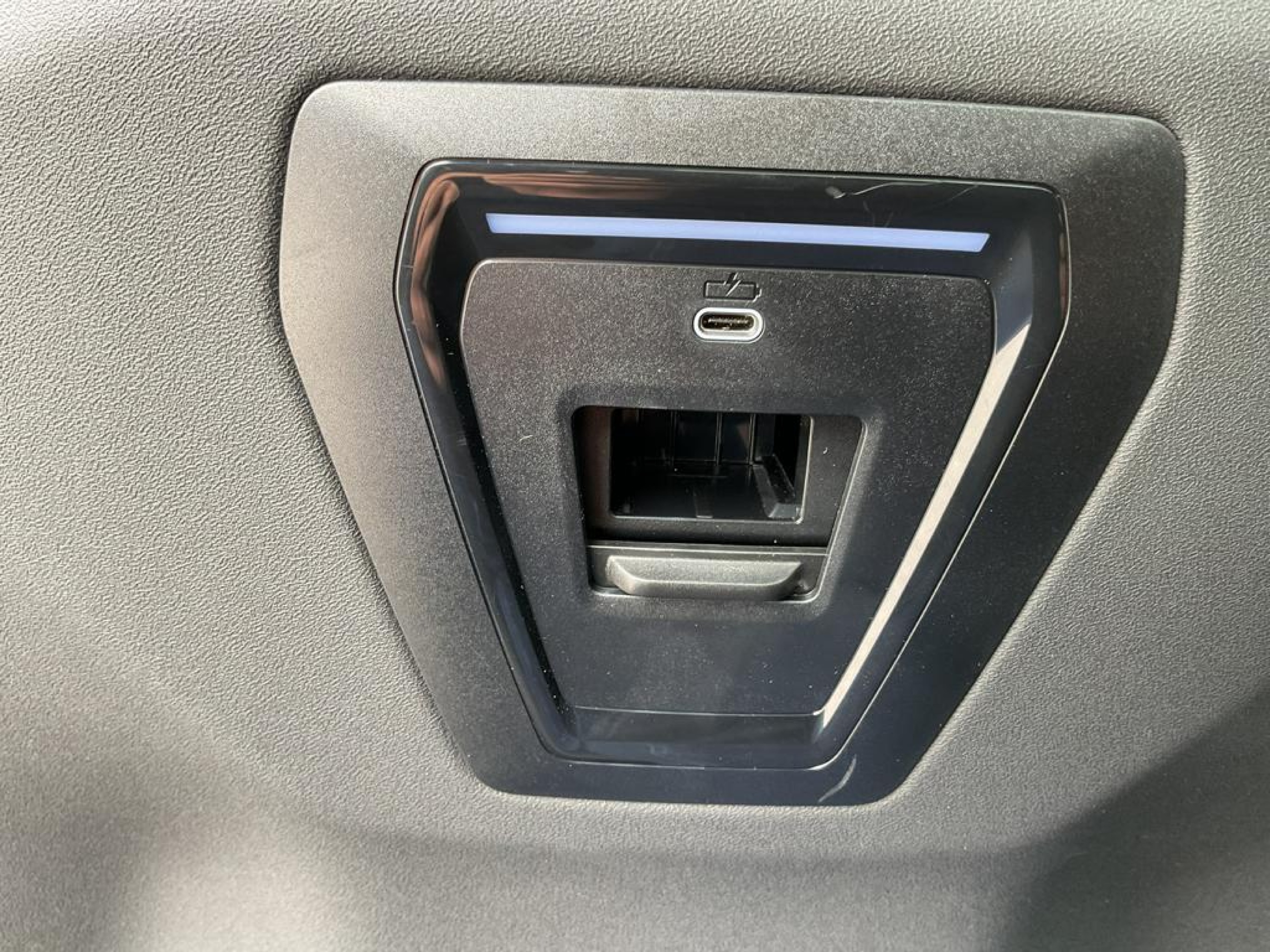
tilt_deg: -6.2
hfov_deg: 61.7
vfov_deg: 48.2
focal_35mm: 29
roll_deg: -2.6
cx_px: 635
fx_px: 1064
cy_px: 476
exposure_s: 1/60
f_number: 1.8
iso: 80
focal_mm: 3
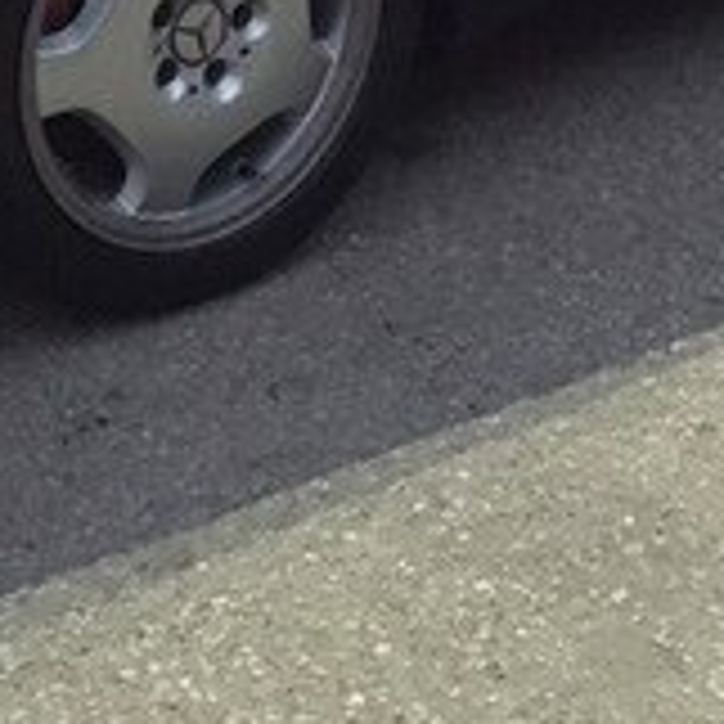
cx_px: 373
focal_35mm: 105
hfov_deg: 16.6
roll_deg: -1.8
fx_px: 2485
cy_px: -277
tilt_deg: -15.6
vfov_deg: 15.6
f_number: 2.2
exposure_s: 1/17
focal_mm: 4.15
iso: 640
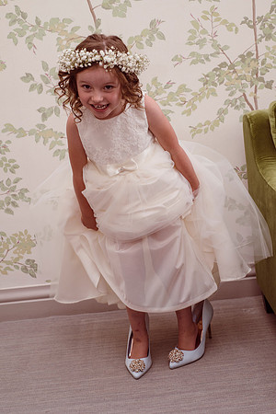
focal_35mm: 50
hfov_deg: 27.0
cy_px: 207
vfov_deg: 39.6
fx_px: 575
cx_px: 138
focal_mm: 50
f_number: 5.6
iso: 320
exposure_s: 1/60
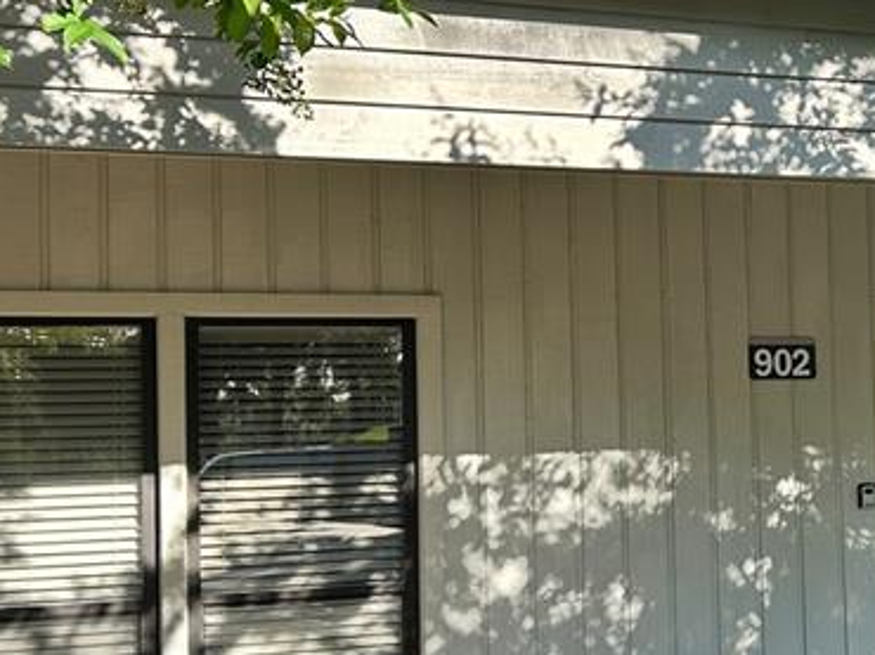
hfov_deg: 26.0
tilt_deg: +2.8
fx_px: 1819
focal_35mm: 72
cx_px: 828
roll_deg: +1.8
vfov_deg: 20.4
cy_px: 341
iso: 50
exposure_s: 1/1089
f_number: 1.5
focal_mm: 5.7
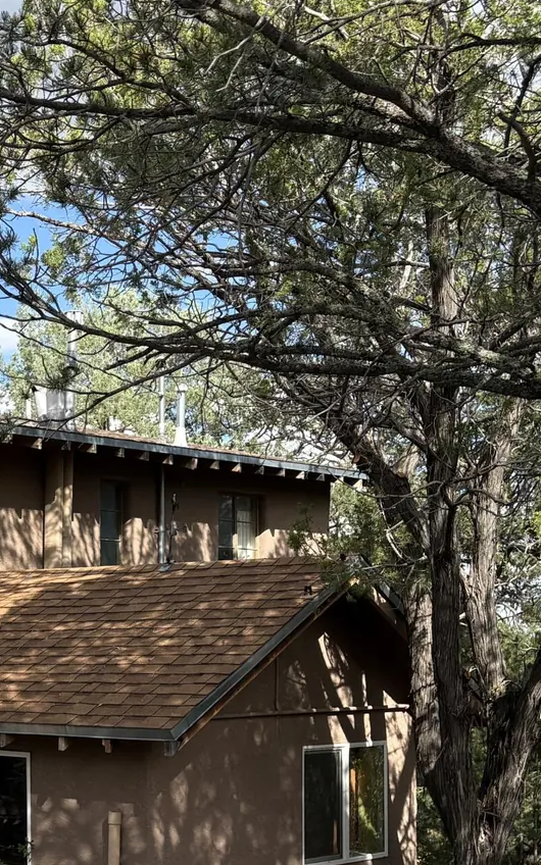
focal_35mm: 65
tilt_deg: +0.7
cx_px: -168
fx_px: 1533
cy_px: 635
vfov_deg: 31.0
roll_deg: +0.6
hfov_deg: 18.6
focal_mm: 5.96
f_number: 1.6
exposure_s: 1/1751
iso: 50
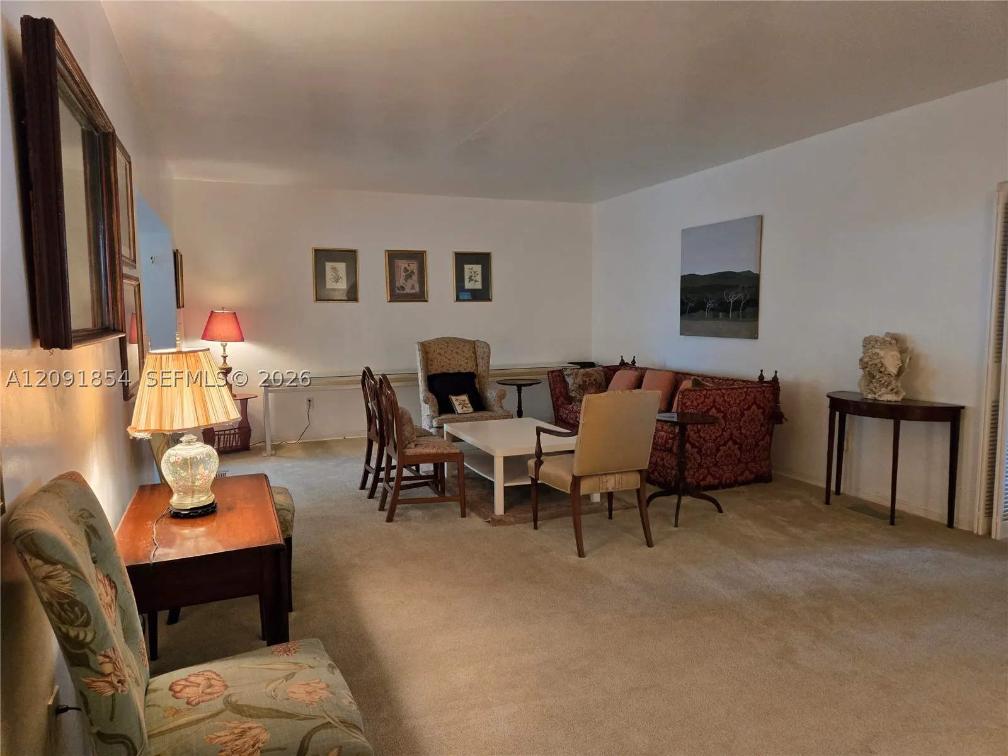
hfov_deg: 73.9
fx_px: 670
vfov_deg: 58.9
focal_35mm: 23
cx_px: 504
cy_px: 378
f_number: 1.8
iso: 640
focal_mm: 5.4
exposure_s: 1/120
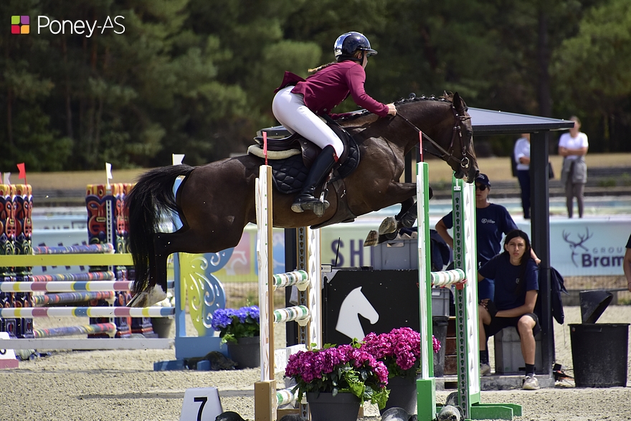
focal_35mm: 450
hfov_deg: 4.6
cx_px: 316
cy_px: 210
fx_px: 7888
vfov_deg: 3.1
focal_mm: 300
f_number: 6.3
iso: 400
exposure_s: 1/1500
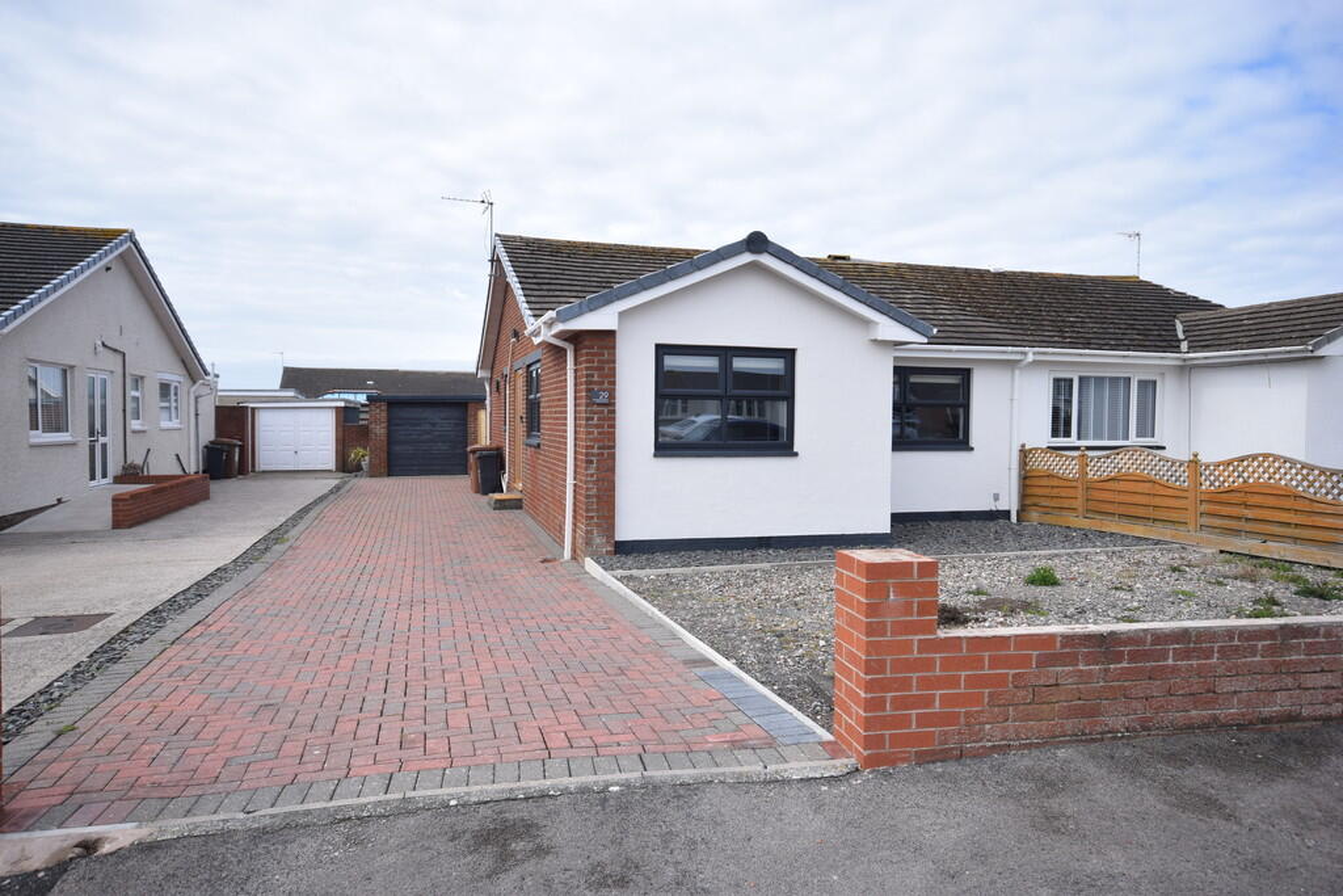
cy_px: 448
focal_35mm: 22
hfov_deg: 77.3
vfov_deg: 56.2
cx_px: 672
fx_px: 839
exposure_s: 1/320
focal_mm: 15
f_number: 9
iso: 200
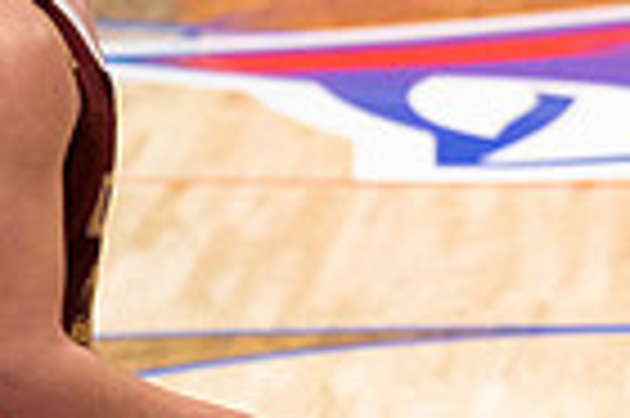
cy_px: -397
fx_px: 5593
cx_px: 1187
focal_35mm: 320
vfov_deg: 4.2
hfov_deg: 6.3
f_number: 2.8
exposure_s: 1/1000
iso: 4000
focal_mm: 70
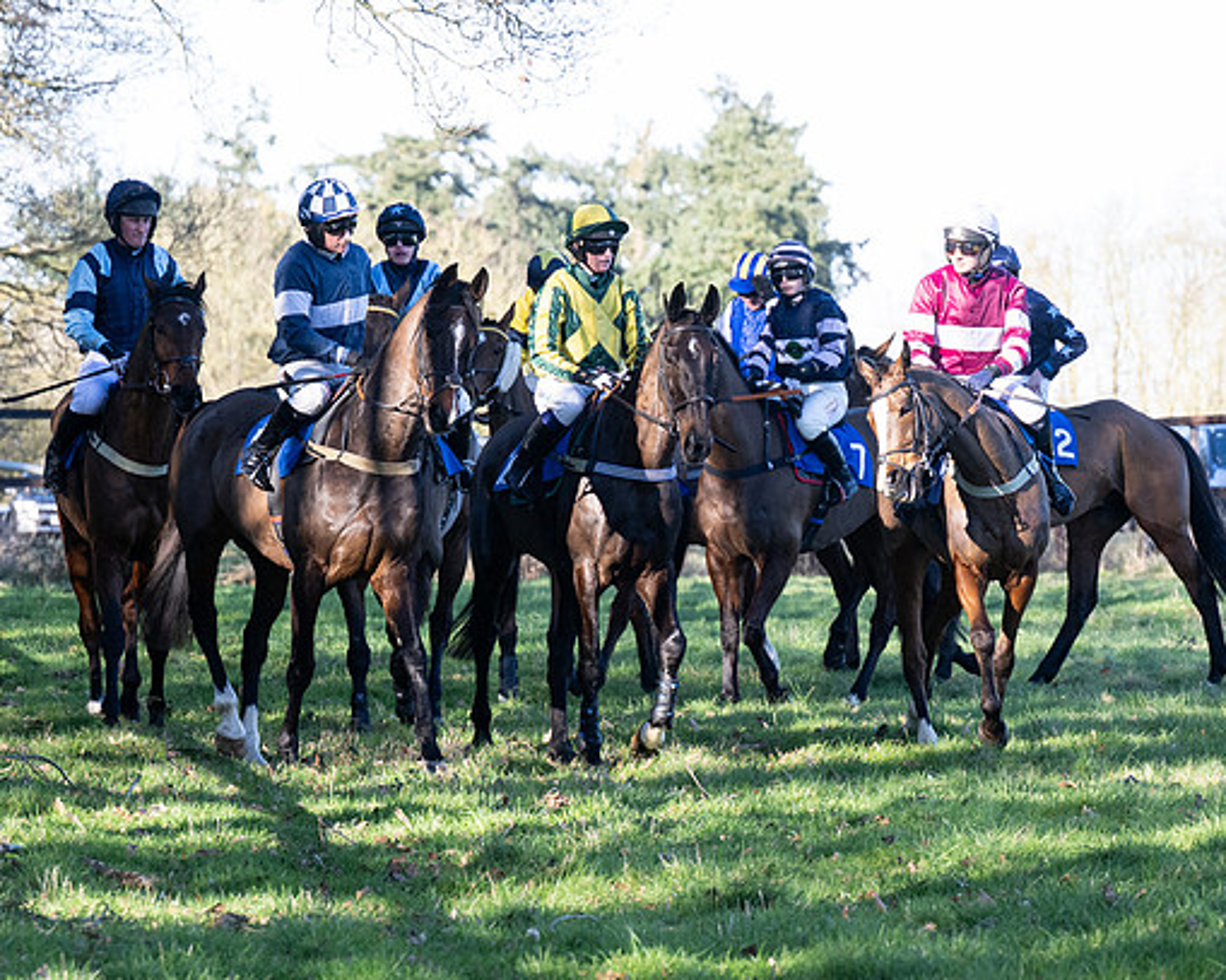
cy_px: 442
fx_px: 11137
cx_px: 780
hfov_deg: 6.3
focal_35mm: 307
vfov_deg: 5.0
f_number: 5
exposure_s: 1/640
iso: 400
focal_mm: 130
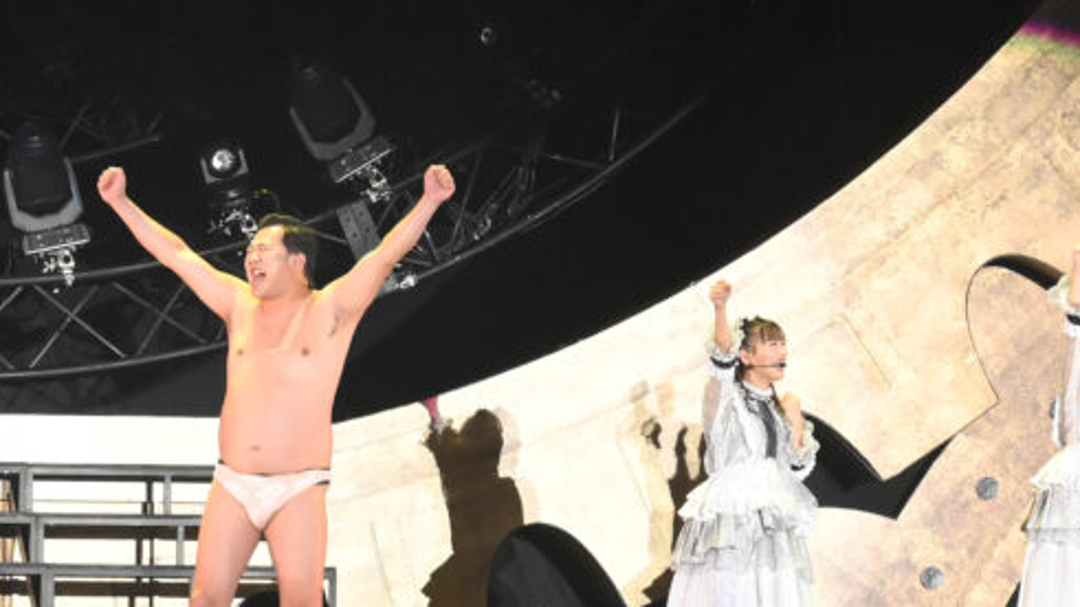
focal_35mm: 266
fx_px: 7616
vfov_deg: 4.6
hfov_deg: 8.1
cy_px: 380
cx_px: -35
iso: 2500
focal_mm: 104
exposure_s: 1/320
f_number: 7.1
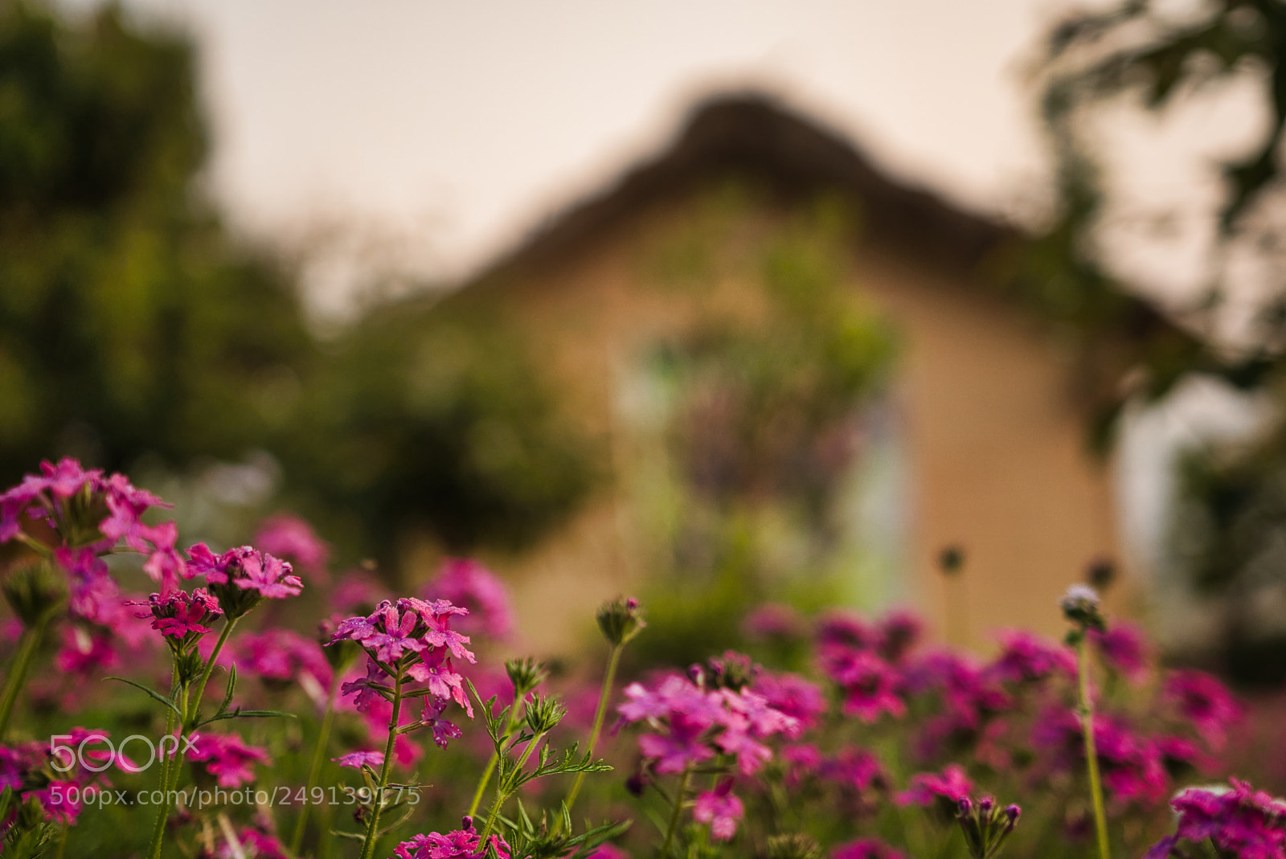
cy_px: 430
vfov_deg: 25.8
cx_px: 643
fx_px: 1877
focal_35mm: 52
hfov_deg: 37.8
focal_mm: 35
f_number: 1.8
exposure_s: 1/500
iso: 160
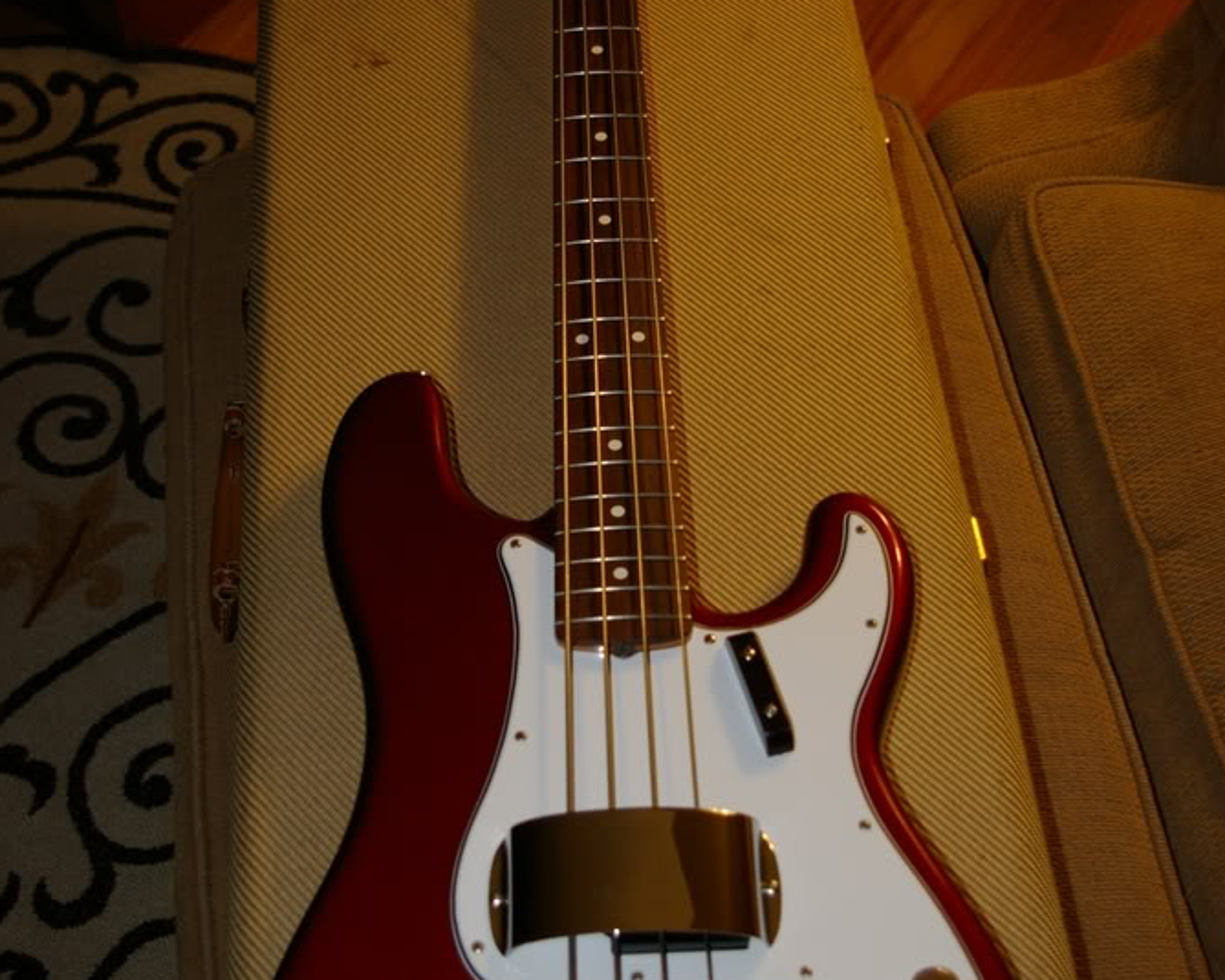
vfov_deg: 27.1
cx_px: 616
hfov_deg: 33.6
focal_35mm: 56
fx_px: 2030
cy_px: 533
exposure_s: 1/45
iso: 200
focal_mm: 26
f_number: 4
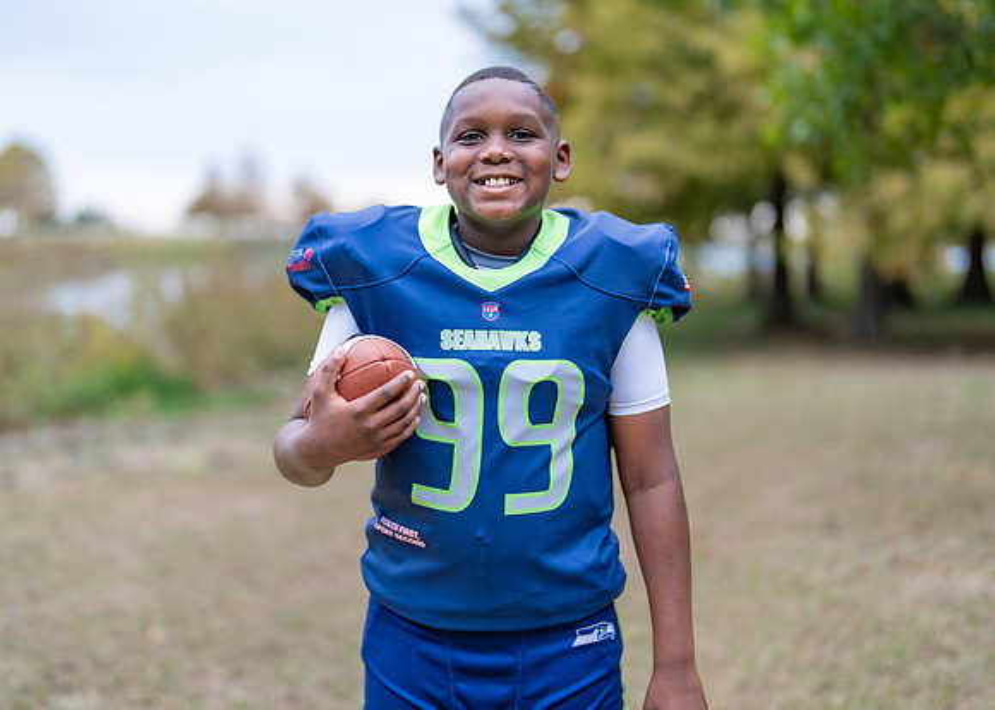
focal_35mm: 58
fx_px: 1642
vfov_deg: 24.4
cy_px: 317
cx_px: 457
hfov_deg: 33.7
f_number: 1.2
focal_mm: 50
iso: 100
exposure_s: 1/320
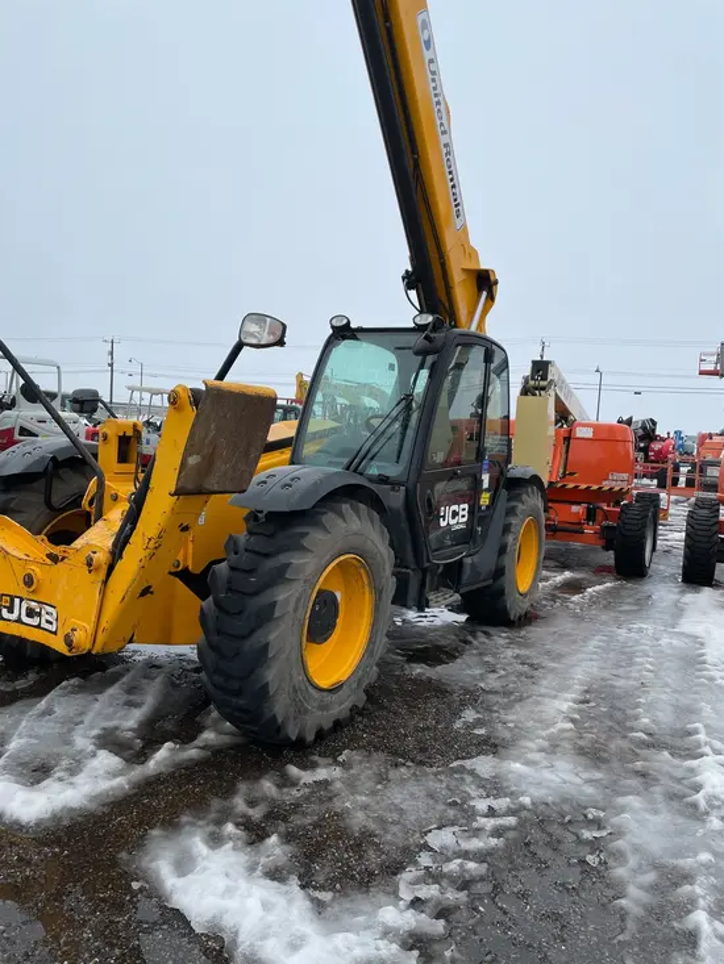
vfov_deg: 67.3
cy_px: 482
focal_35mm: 26
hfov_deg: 53.1
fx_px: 725
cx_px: 362
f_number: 1.6
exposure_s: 1/1531
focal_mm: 4.2
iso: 32
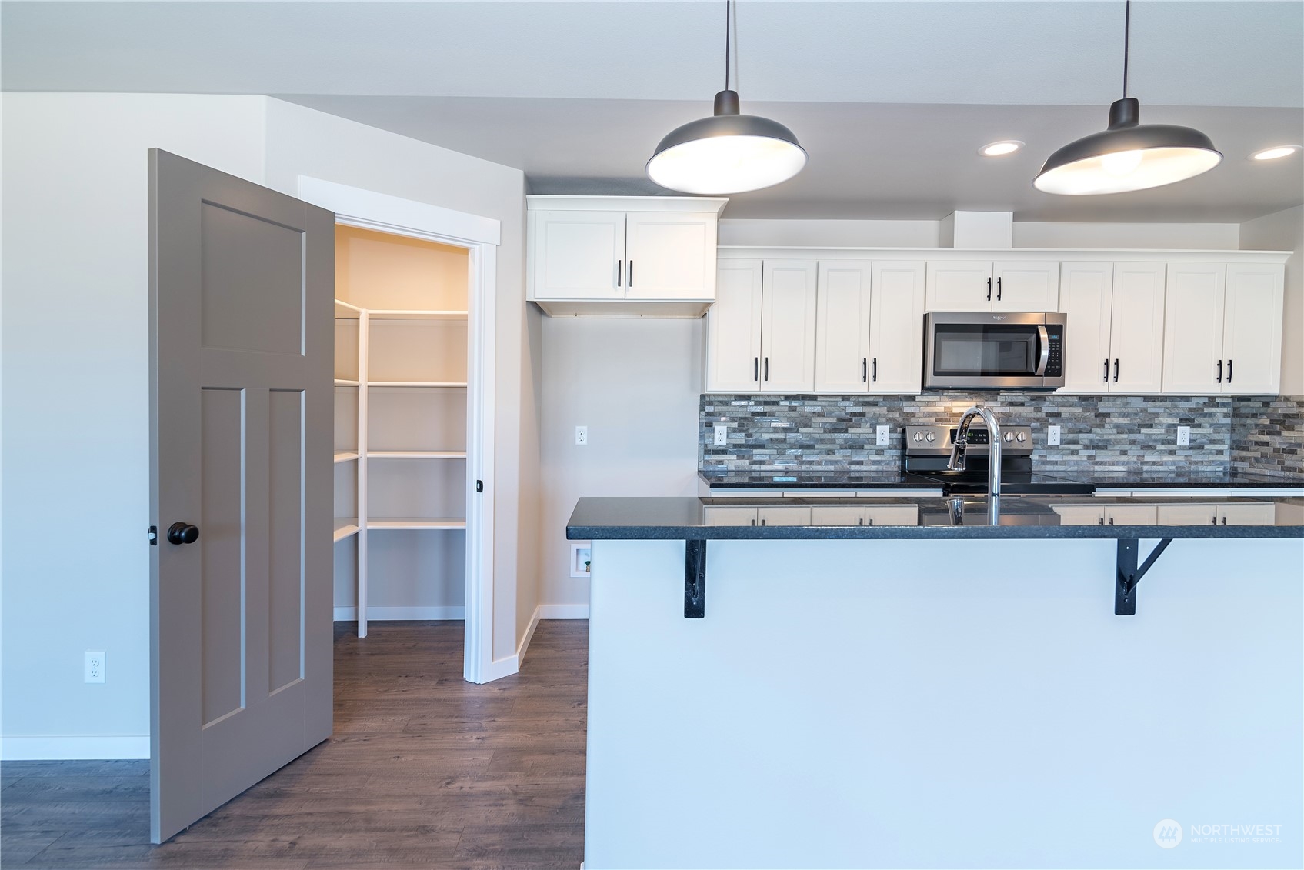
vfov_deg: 62.0
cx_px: 652
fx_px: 725
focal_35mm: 20
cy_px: 435
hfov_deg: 84.0
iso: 200
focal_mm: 20
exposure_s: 1/10
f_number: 5.6
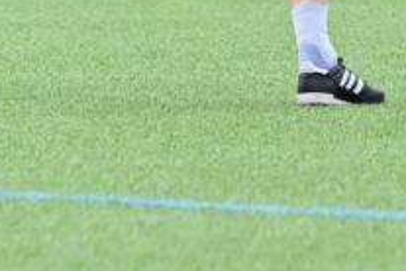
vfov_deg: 1.5
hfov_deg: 2.3
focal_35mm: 913
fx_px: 10296
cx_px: 692
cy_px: -358
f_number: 5.3
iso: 720
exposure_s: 1/1600
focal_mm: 185
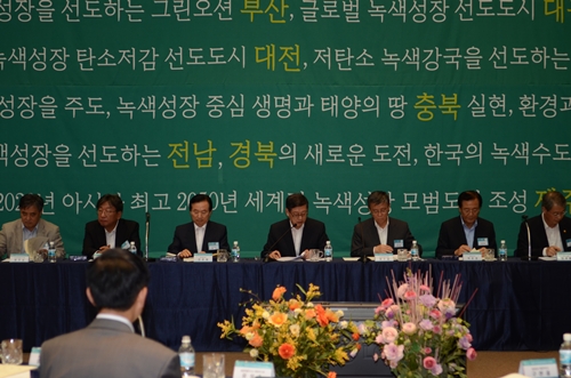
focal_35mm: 82
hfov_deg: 24.7
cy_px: 189
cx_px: 286
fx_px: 1306
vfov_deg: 16.5
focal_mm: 55
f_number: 2.8
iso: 320
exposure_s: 1/60
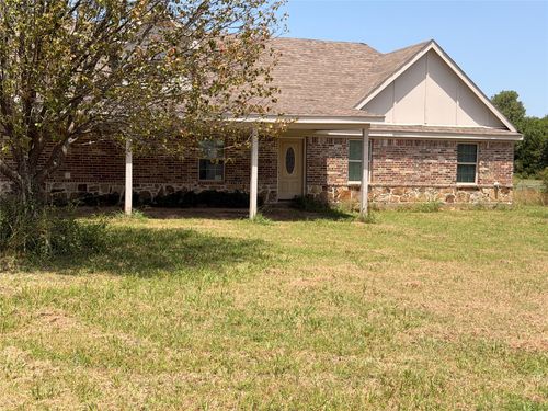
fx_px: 760
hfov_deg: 39.7
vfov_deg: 30.3
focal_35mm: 48
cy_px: 206
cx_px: 274
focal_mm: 6.76
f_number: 1.78
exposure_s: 1/3096
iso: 64
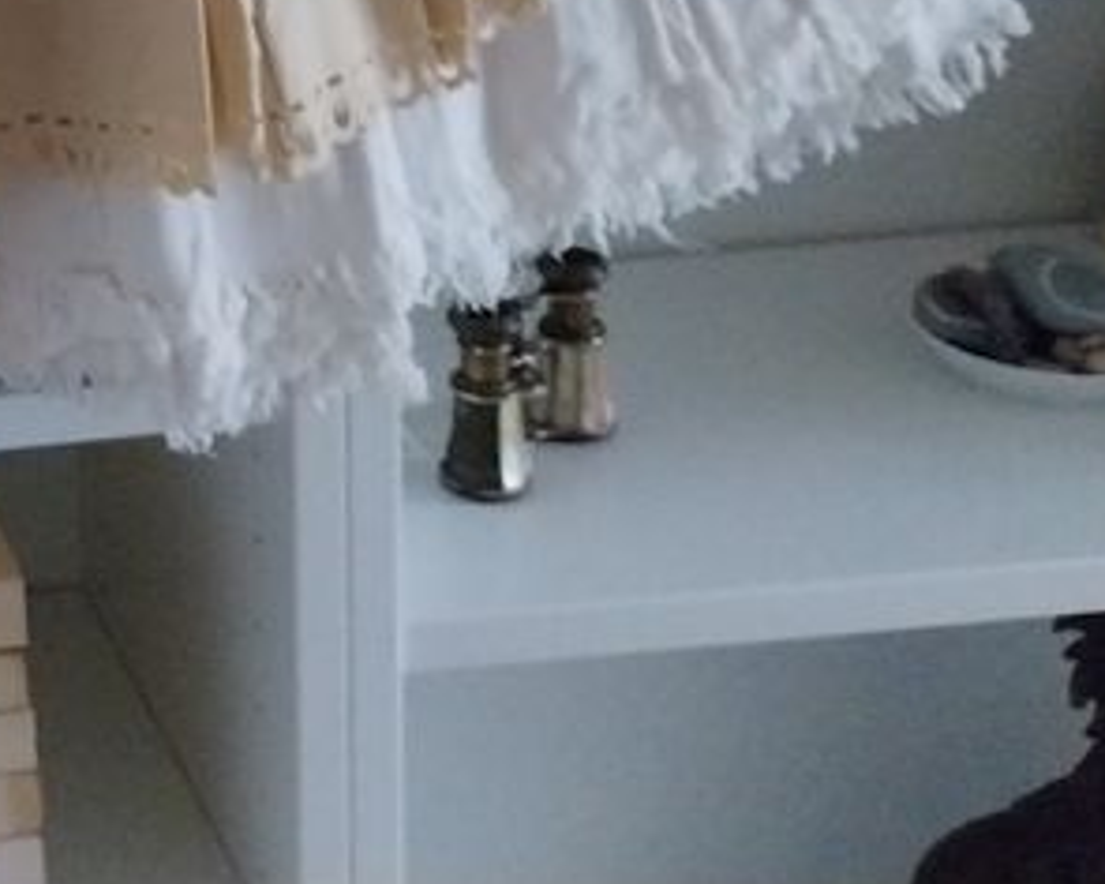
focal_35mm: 86
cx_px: -517
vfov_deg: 16.1
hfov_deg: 19.6
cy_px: -509
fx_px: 2813
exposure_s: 1/25
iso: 1600
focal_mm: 4
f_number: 1.8
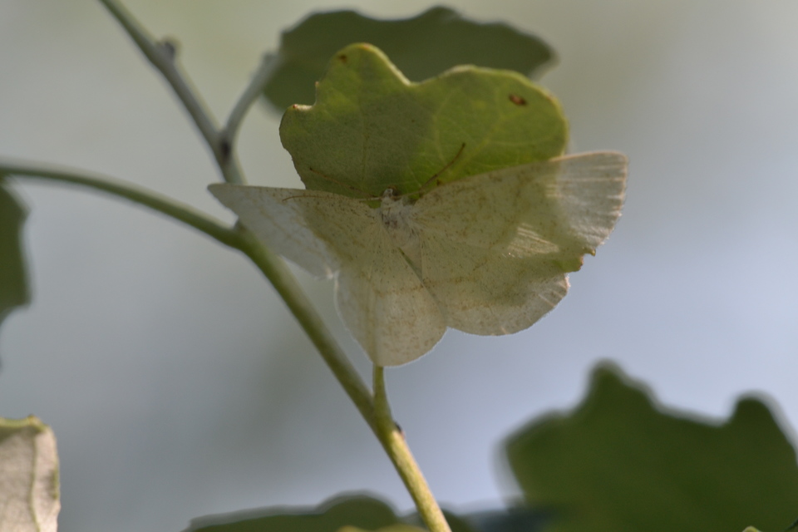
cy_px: 266
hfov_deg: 7.4
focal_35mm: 278
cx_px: 399
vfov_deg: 5.0
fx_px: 6151
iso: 400
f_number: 7.1
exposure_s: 1/125
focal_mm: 185
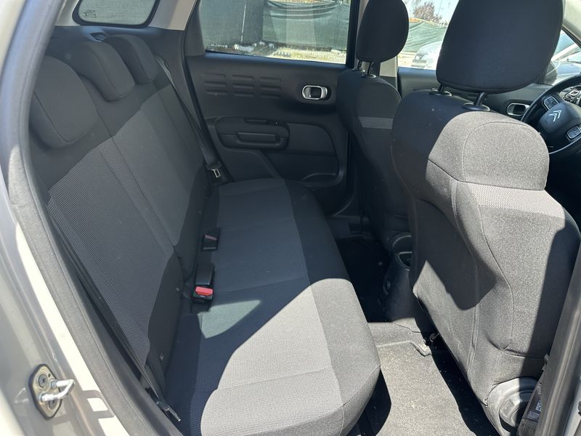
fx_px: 403
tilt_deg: -24.0
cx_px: 290
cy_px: 218
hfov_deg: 71.6
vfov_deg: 56.8
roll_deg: -7.3
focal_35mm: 24
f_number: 1.78
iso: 80
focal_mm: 6.86
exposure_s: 1/303
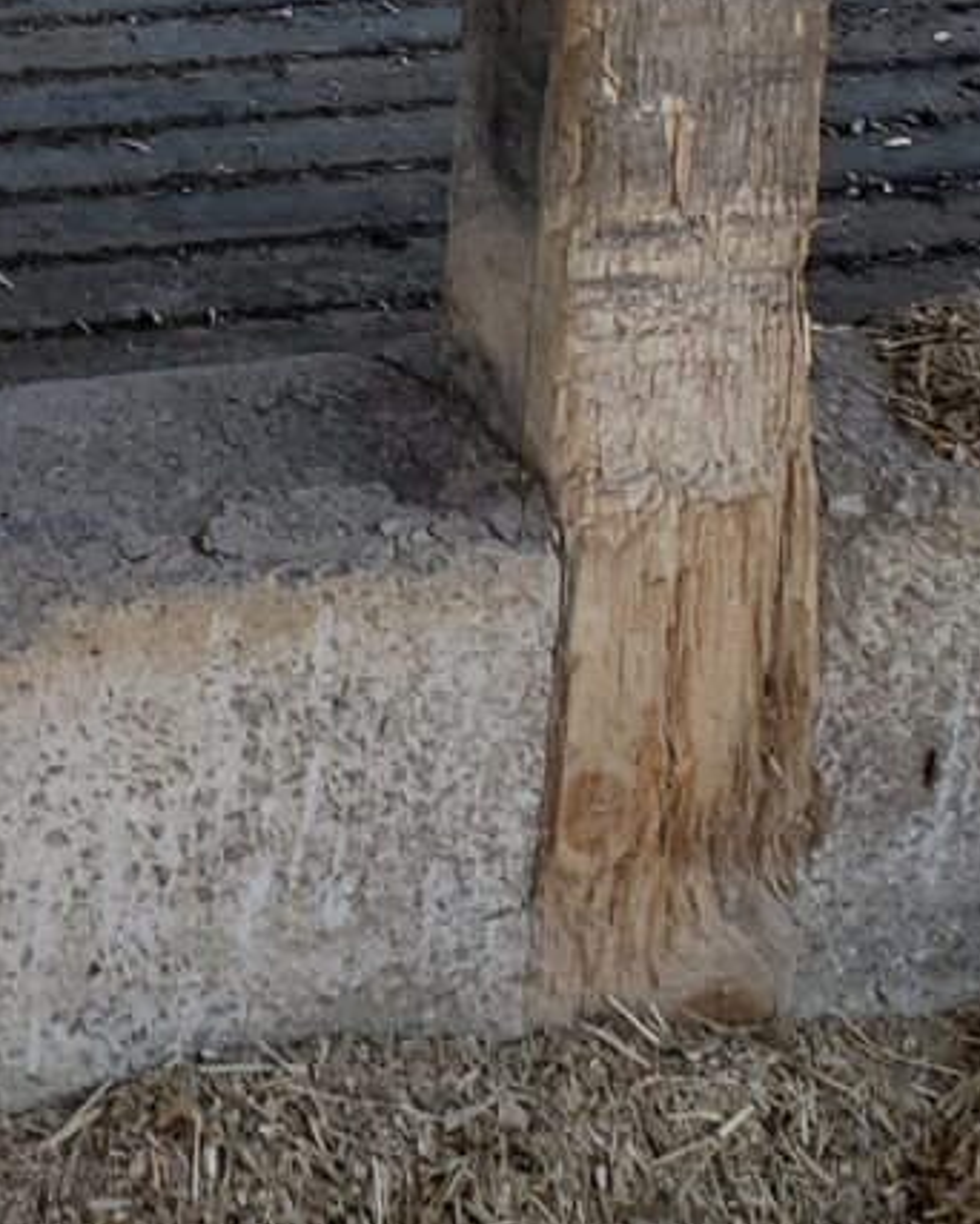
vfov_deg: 16.7
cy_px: -1000
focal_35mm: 95
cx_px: -602
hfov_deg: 14.8
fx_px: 3442
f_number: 2.4
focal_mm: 4.3
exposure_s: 1/569
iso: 50
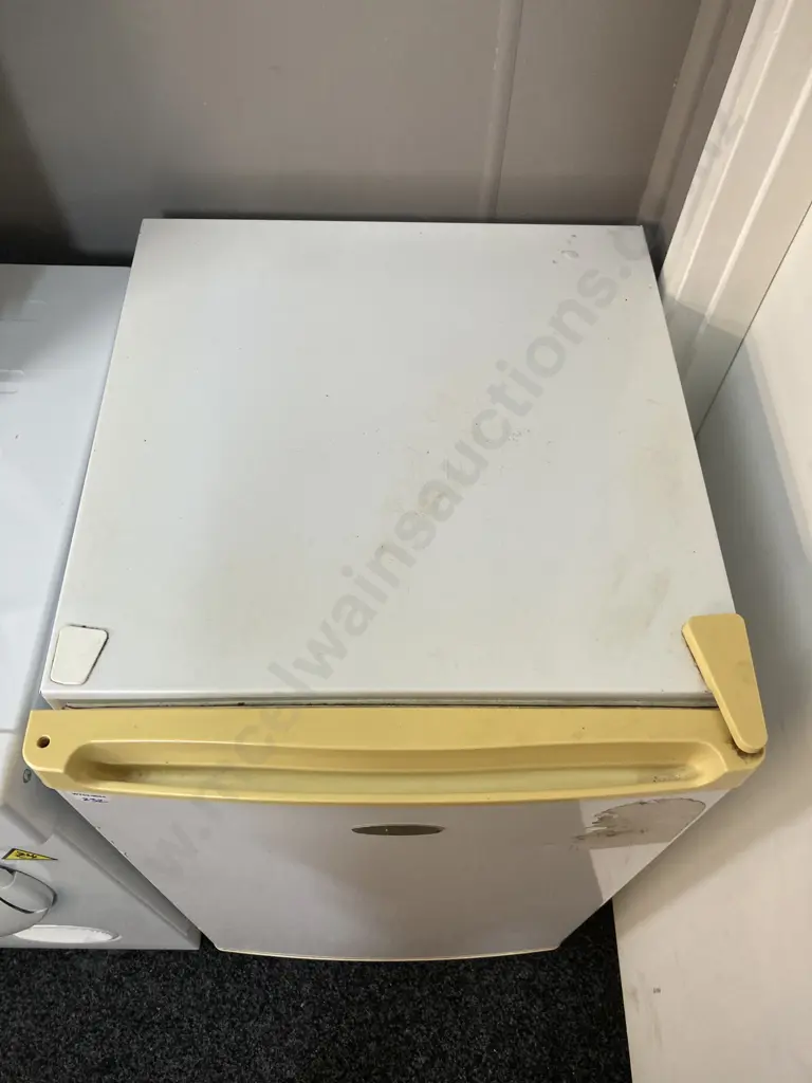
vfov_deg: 63.4
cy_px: 542
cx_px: 406
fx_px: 876
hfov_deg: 49.7
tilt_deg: -57.3
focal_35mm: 28
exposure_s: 1/50
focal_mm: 3.99
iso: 125
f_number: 1.8
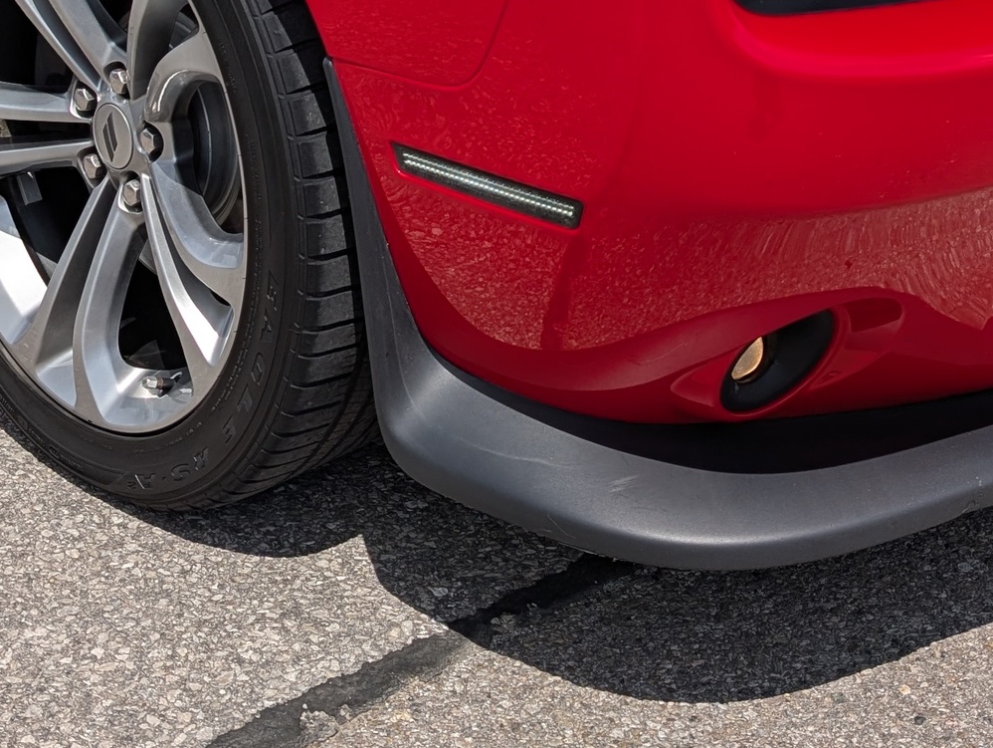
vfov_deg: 20.0
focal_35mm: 69
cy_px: -151
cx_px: 379
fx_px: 1982
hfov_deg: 28.0
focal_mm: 6.9
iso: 18
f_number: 1.68
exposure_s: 1/1572
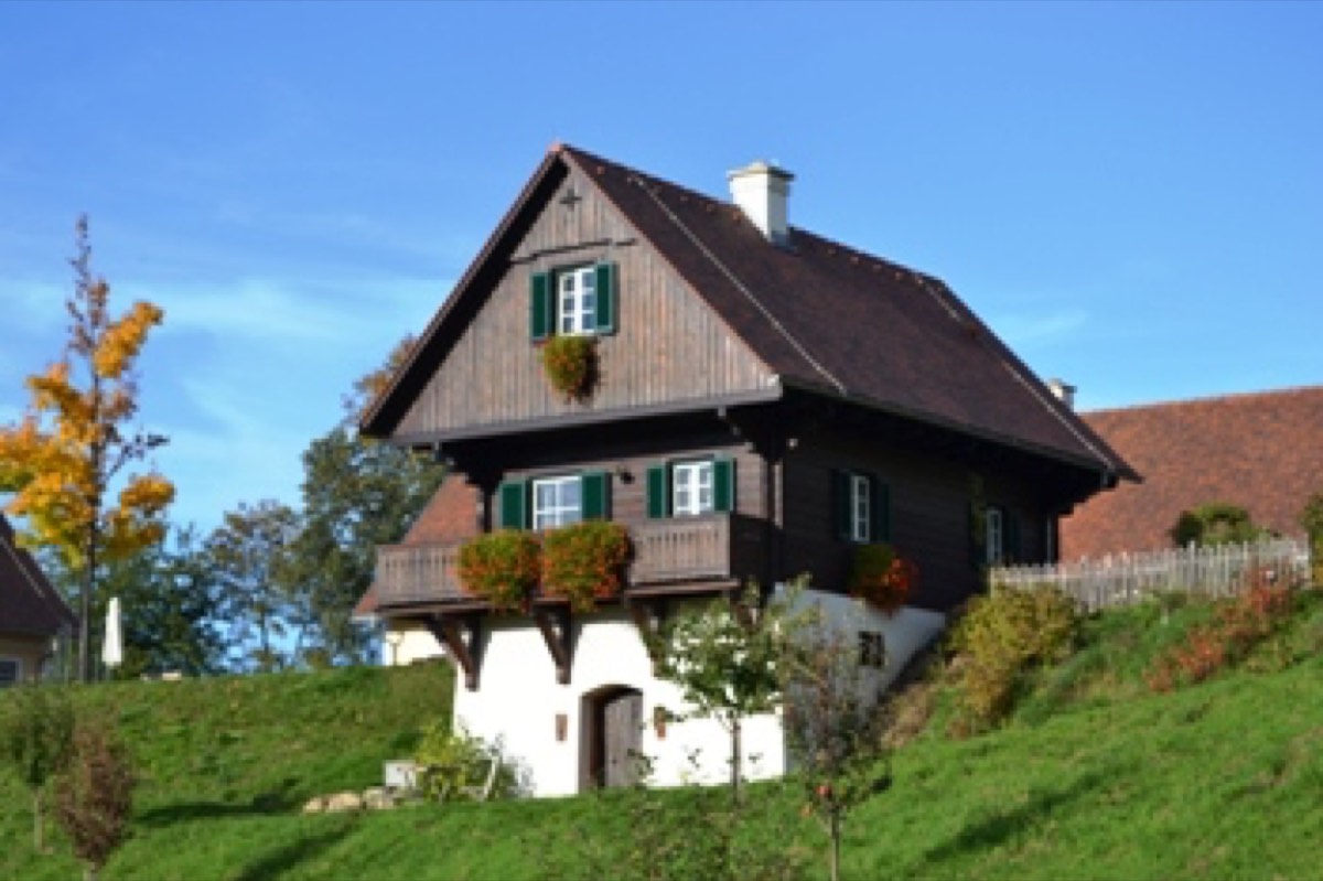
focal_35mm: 78
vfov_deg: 17.5
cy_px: 440
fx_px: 2865
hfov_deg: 26.0
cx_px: 662
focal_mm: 52
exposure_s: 1/250
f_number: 8
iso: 100
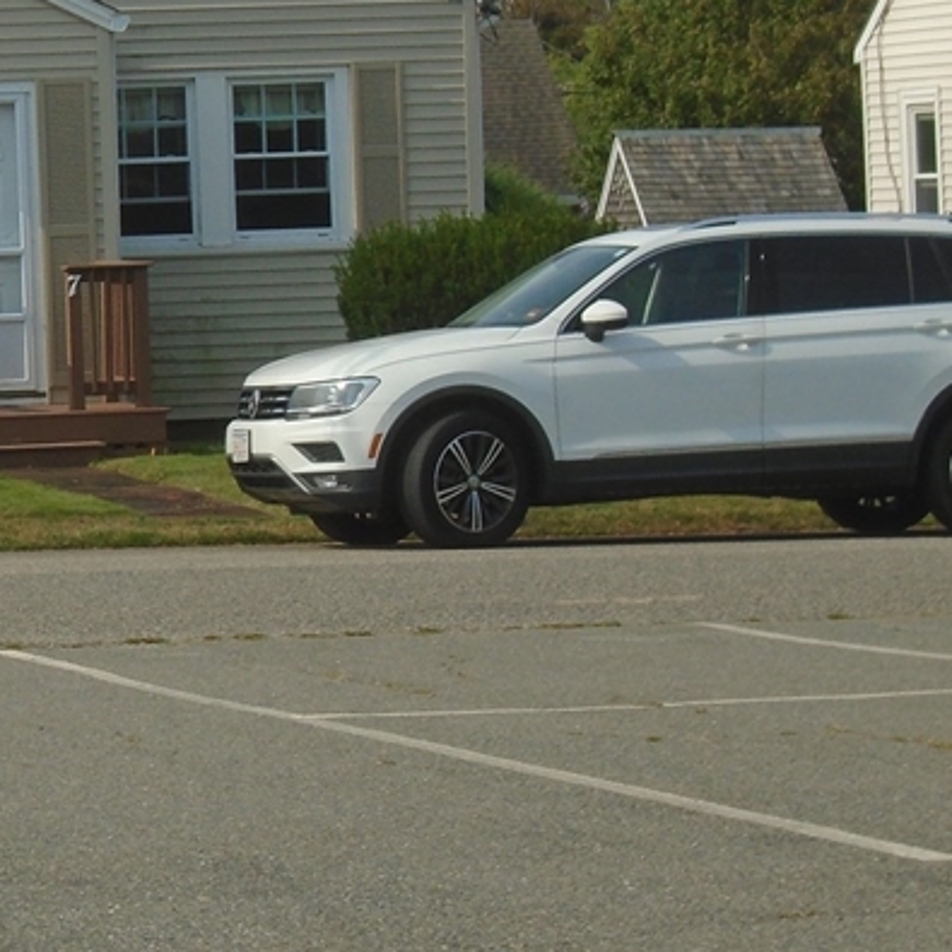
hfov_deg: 9.5
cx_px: -234
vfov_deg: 9.6
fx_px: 5632
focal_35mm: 181
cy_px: 243
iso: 100
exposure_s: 1/500
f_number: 6.1
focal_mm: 14
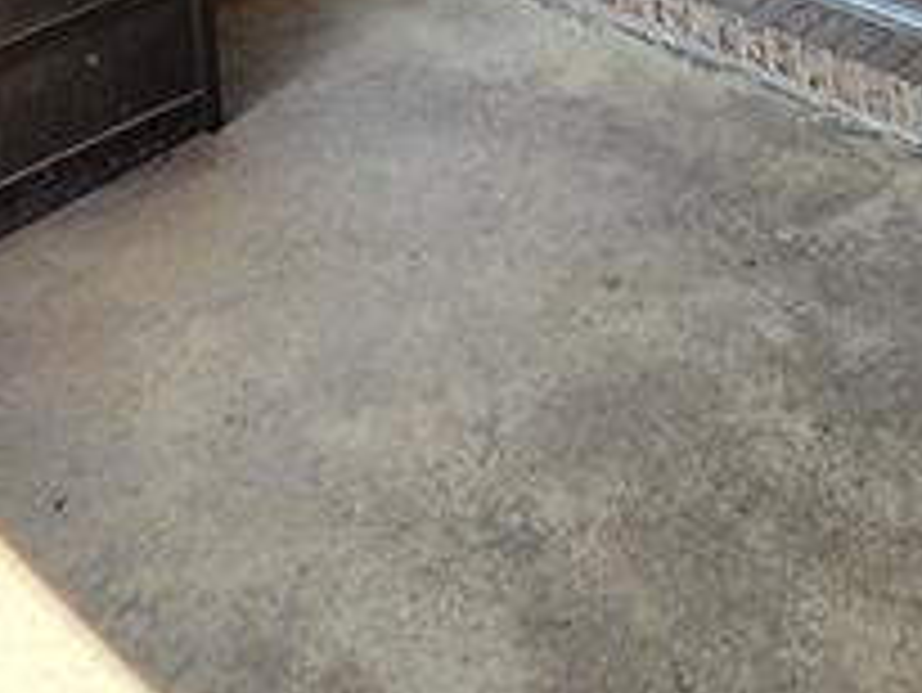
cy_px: -490
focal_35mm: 65
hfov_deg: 29.8
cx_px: 535
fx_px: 1732
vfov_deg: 18.5
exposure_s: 1/120
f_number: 2.2
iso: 50
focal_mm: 1.74
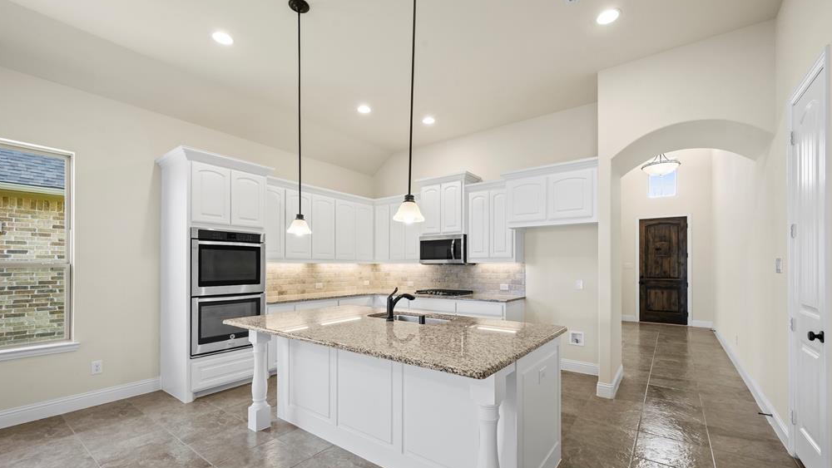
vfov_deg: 70.3
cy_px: 263
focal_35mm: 15
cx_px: 420
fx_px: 331
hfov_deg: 103.0
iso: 320
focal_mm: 14
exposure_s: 1/8
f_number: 8
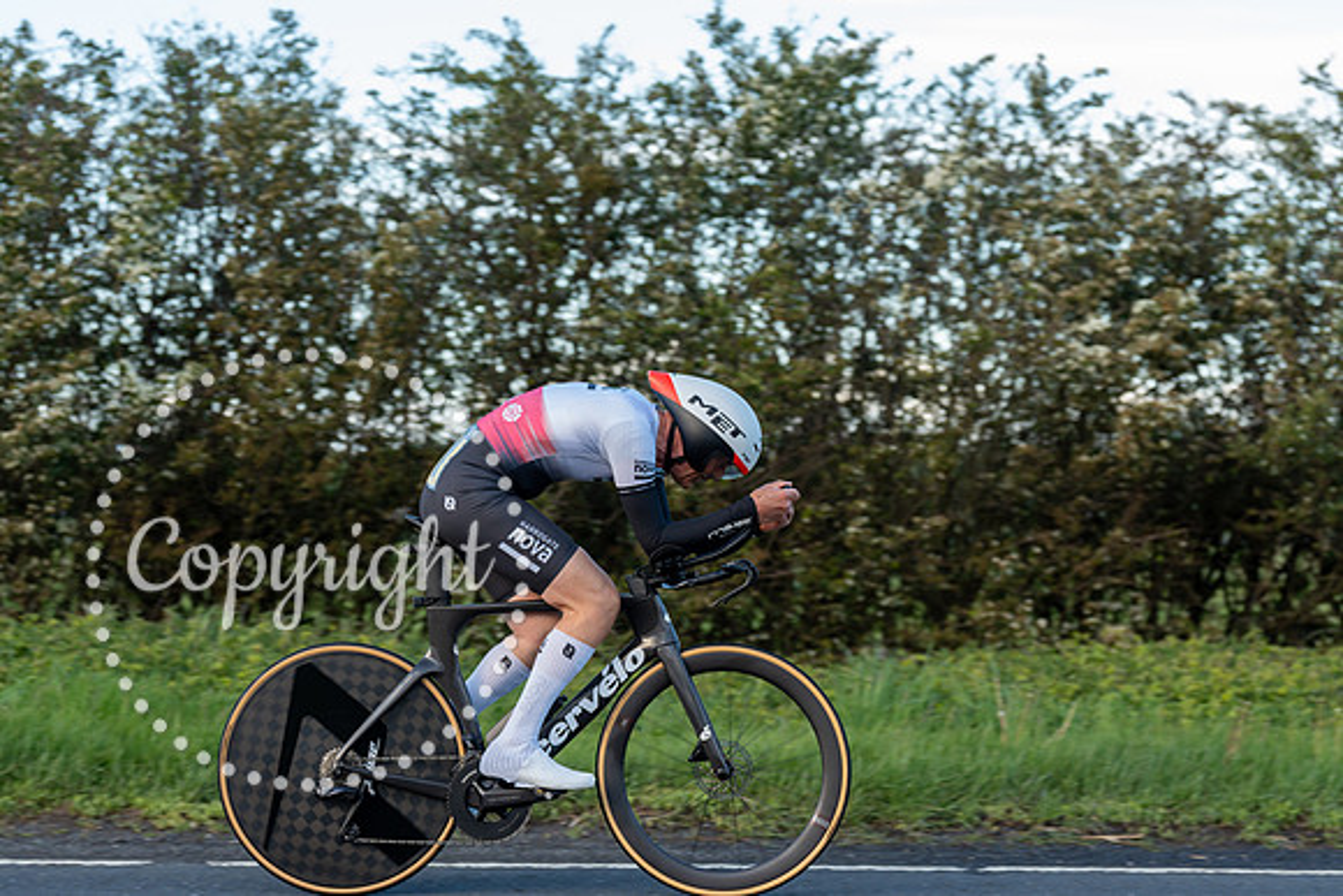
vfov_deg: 15.9
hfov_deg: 23.6
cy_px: 448
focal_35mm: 86
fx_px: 3209
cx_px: 672
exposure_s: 1/640
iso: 500
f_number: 3.2
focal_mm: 86
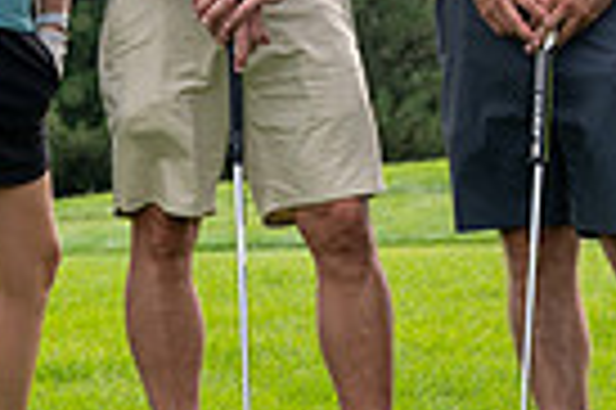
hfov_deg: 7.1
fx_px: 4956
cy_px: -136
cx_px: 364
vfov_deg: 4.7
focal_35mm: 290
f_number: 6.3
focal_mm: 63
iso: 250
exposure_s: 1/640
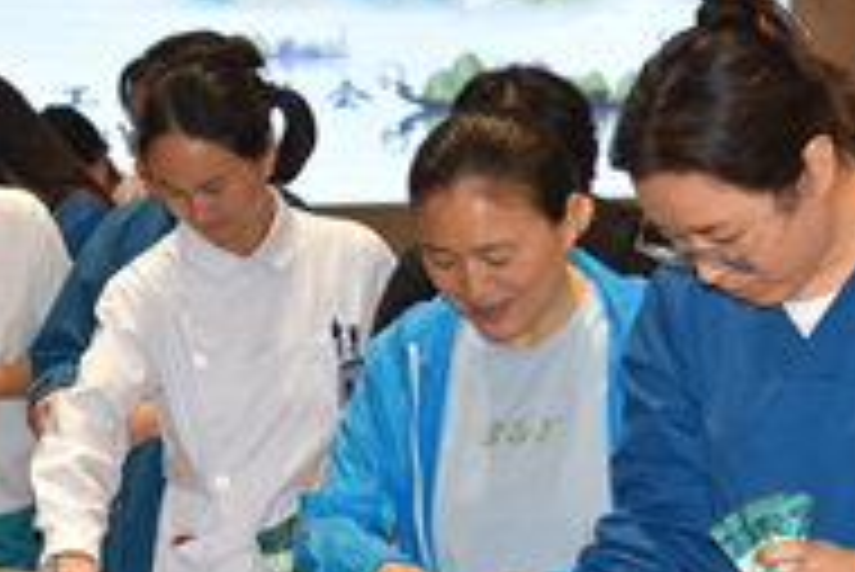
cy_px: 304
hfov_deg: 16.8
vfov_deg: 11.3
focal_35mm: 121
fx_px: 2876
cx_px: 234
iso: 800
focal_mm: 50
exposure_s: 1/80
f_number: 4.5
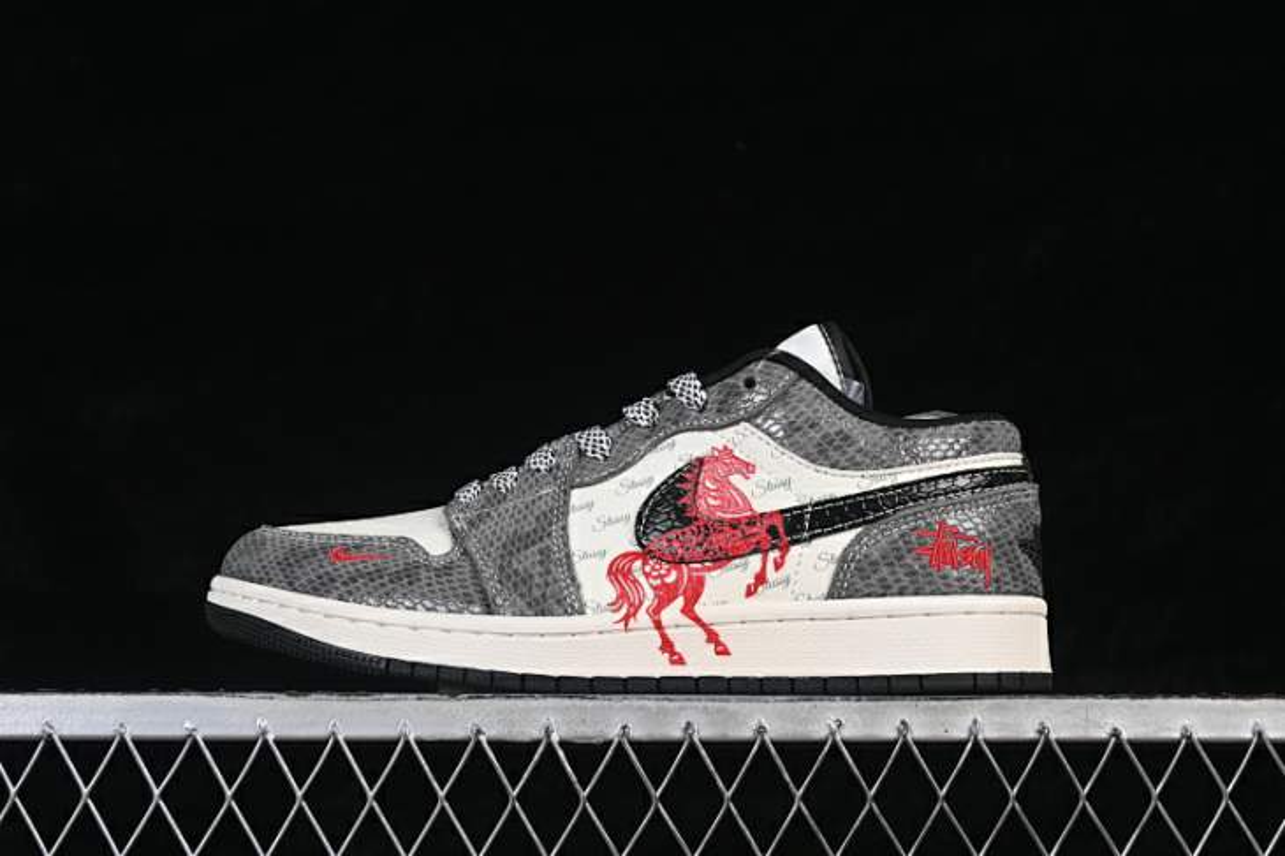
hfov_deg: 27.0
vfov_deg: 18.2
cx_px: 642
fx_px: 2676
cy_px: 428
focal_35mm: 75
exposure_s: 1/80
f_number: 8
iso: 160
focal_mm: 50
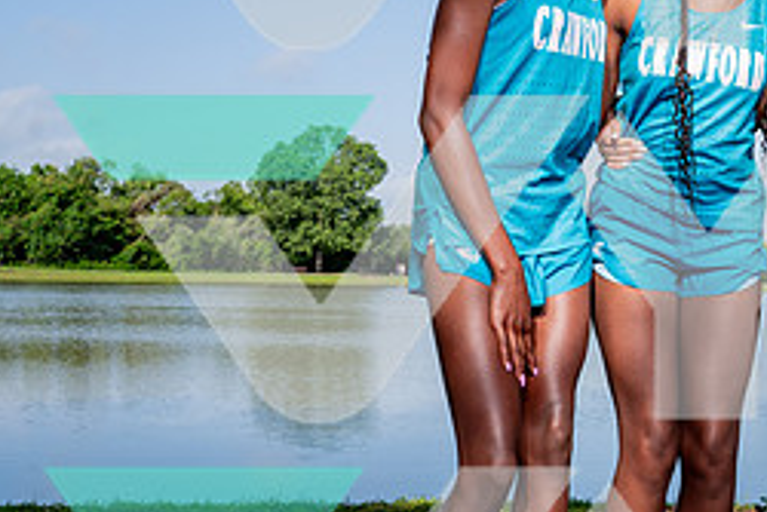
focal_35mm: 65
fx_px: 1386
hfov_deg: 28.3
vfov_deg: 20.9
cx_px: 834
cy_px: 259
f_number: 8
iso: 100
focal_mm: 28
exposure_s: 1/250
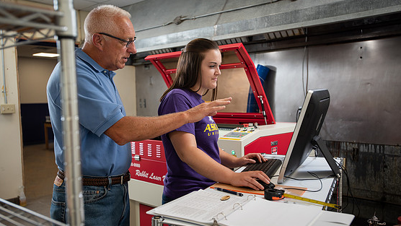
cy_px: 123
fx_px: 372
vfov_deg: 33.7
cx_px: 203
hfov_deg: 56.6
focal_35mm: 35
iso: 400
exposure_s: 1/200
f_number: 4
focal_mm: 32
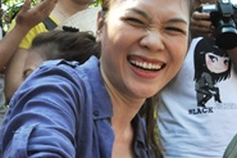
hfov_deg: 16.9
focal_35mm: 117
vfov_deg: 11.6
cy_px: 142
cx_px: 261
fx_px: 770
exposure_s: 1/250
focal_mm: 24
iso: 1000
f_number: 16
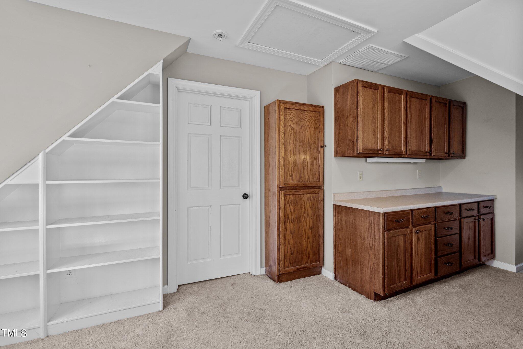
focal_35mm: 16
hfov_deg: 96.7
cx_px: 262
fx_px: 232
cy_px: 174
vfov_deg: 73.7
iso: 400
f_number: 8
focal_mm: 16
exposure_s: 1/2
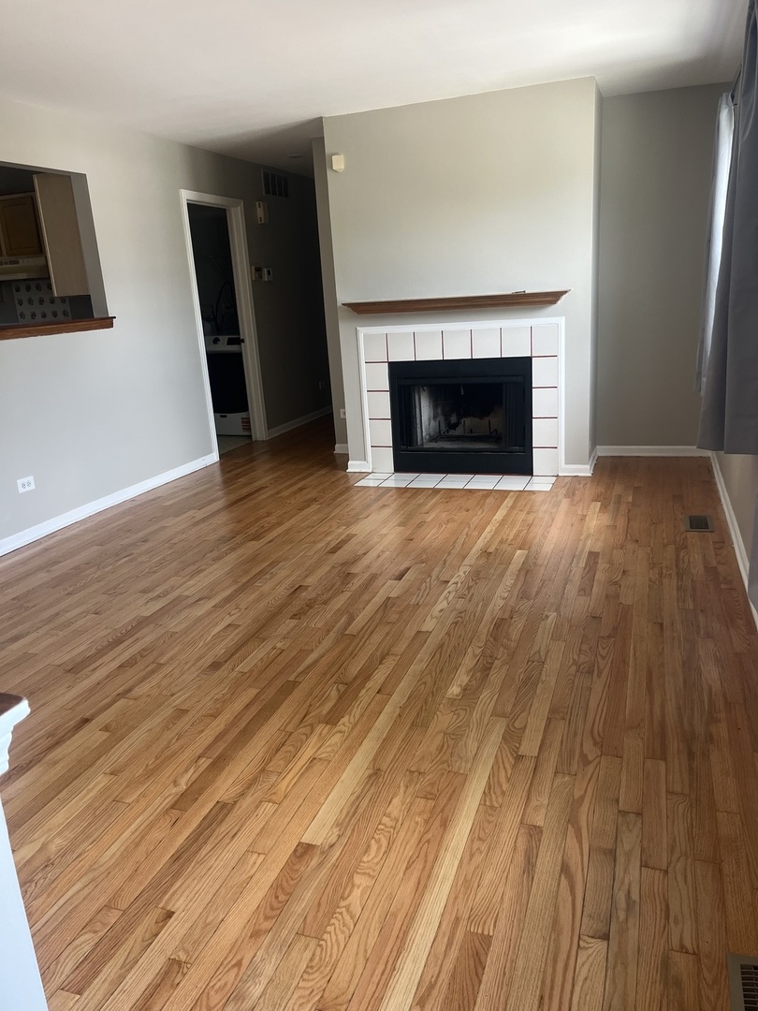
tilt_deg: -16.2
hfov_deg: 53.1
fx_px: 759
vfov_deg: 67.3
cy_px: 506
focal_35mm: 26
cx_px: 379
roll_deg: +3.1
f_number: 1.6
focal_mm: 5.1
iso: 80
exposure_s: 1/121
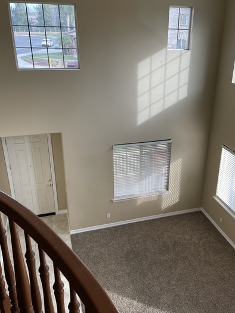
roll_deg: -2.1
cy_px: 153
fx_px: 299
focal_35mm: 33
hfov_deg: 42.6
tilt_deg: -23.2
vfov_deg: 55.4
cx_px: 144
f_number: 1.6
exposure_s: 1/121
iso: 64
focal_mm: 5.1
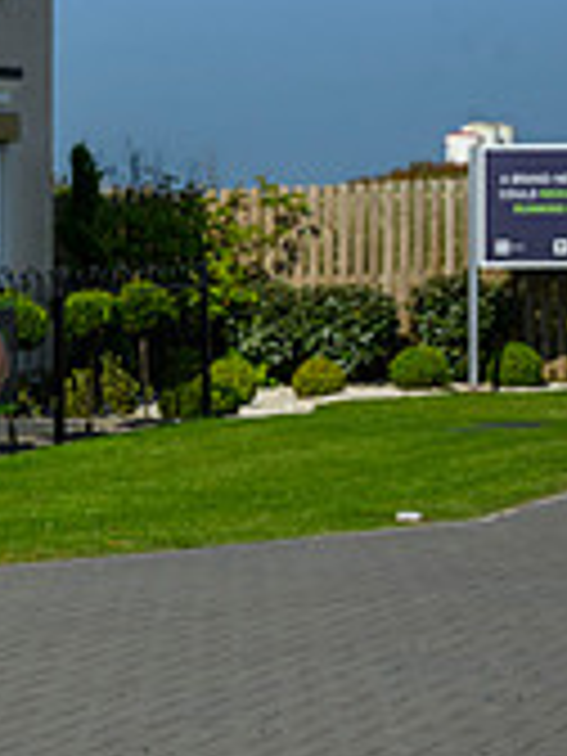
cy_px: 241
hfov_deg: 10.0
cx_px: -711
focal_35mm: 133
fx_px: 2905
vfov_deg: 14.8
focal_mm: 40
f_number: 9
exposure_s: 1/500
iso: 125
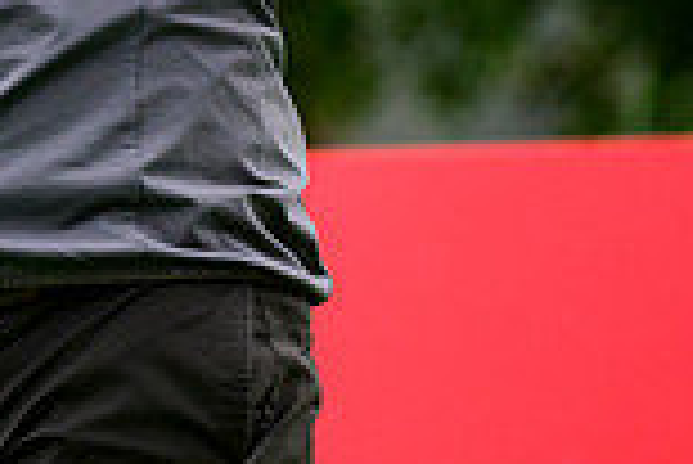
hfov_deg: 2.7
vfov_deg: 1.8
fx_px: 14470
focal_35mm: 751
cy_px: -363
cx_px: -544
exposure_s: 1/1600
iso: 1250
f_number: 4
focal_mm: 200
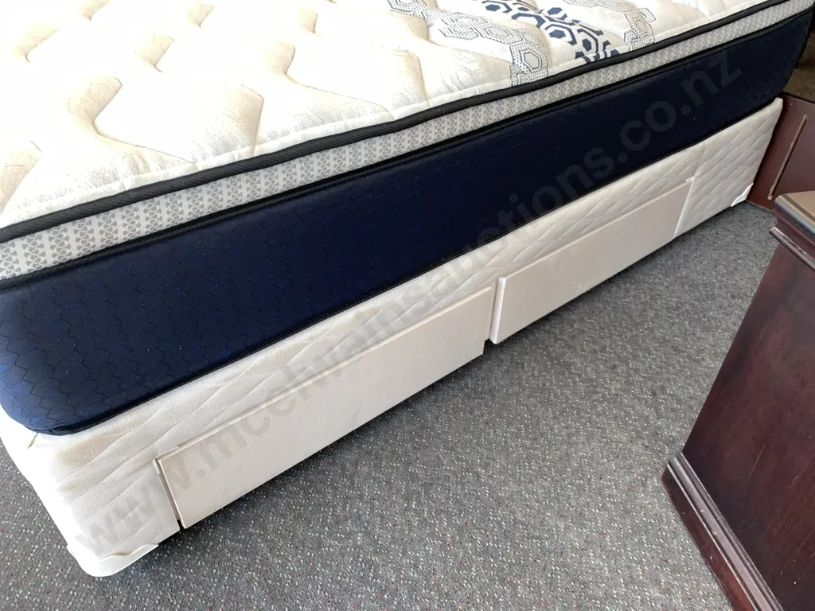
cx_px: 408
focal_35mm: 26
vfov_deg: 53.1
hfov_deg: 67.3
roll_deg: -2.3
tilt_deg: -38.8
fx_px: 612
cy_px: 306
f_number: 1.8
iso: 40
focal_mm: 4.25
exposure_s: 1/100
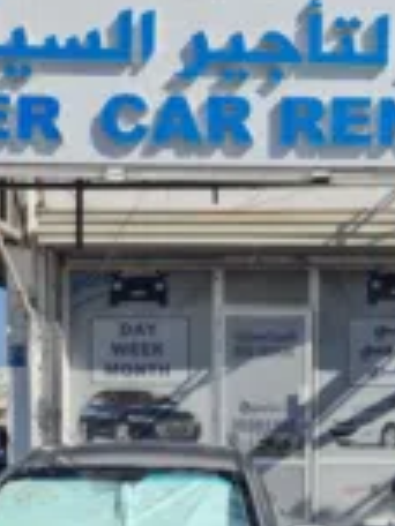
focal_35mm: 66
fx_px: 1004
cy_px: 450
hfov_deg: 22.2
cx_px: 246
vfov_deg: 28.5
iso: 50
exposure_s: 1/1616
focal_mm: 7
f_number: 1.8
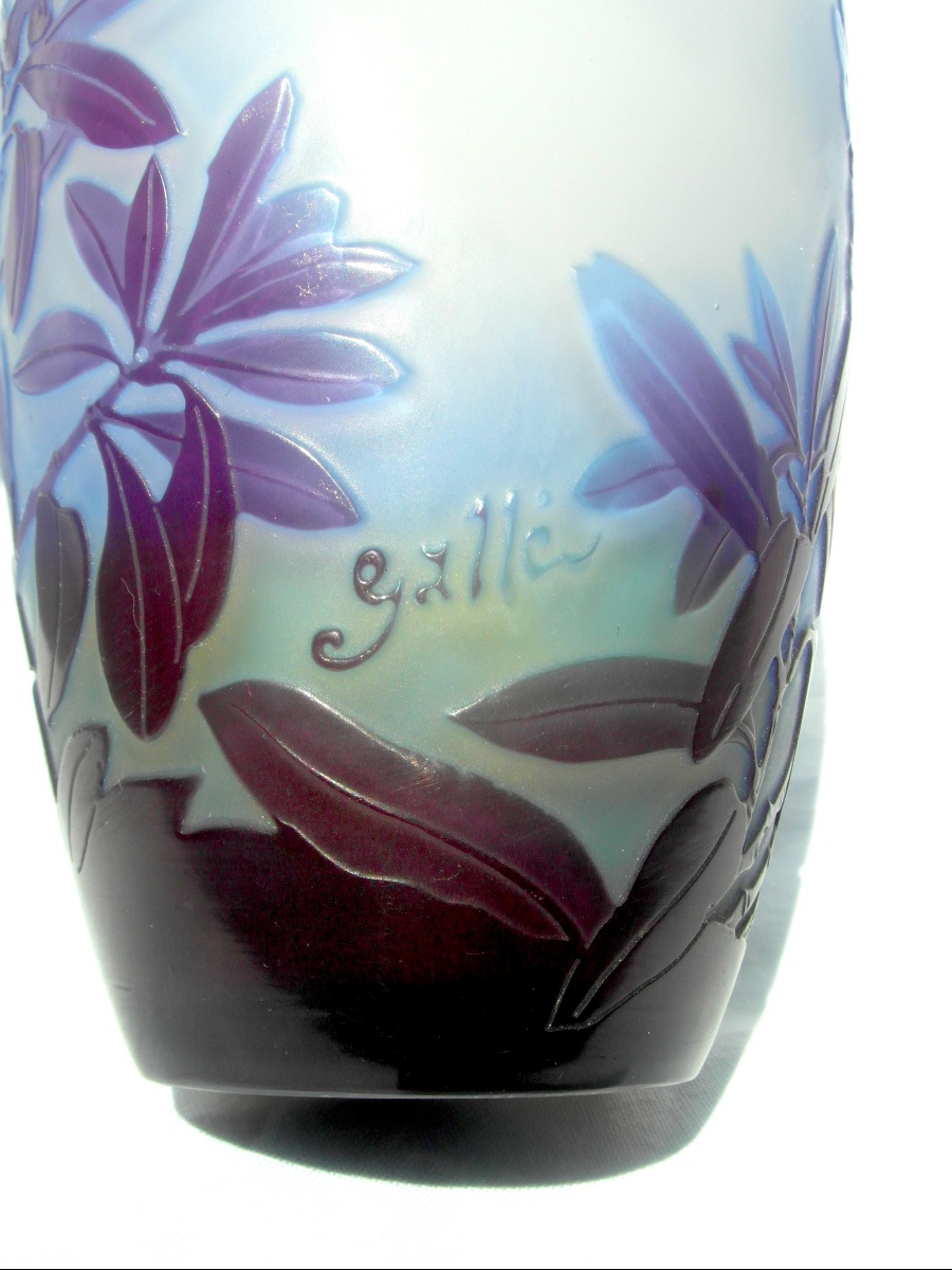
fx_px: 1943
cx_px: 476
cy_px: 635
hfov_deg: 27.5
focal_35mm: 53
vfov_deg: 36.2
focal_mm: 8.7
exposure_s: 1/350
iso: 80
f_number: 6
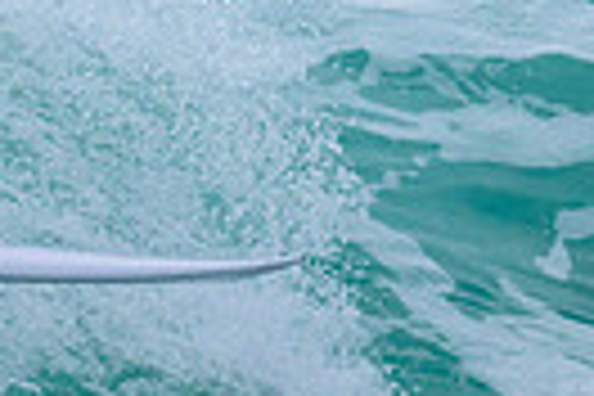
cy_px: -349
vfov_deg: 0.3
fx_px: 70285
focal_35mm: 4260
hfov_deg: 0.5
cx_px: -53
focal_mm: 800
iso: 1000
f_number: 11
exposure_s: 1/2000
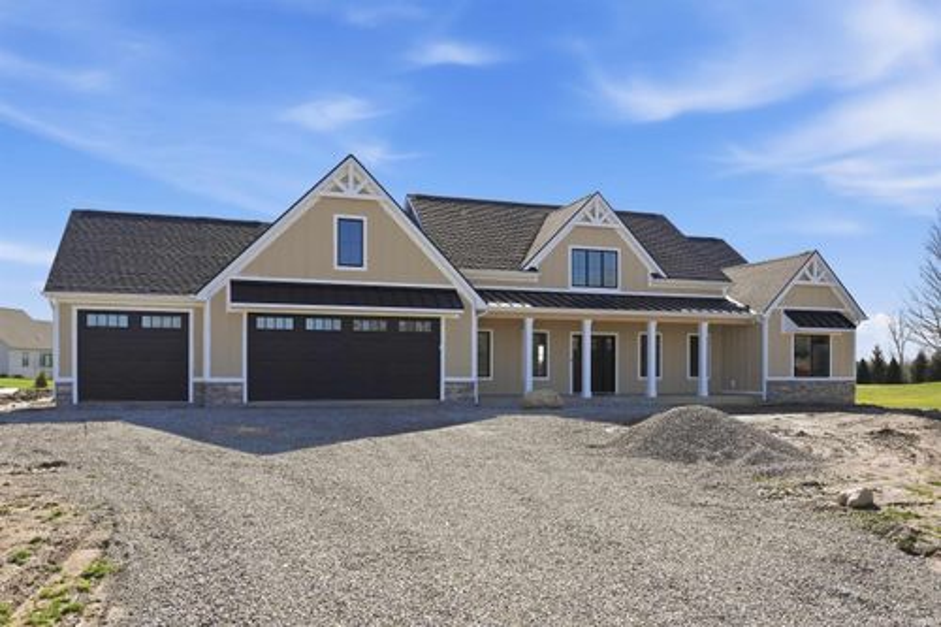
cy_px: 314
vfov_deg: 47.9
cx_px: 470
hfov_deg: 67.4
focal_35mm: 27
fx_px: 705
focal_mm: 18
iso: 250
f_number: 9
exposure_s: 1/800
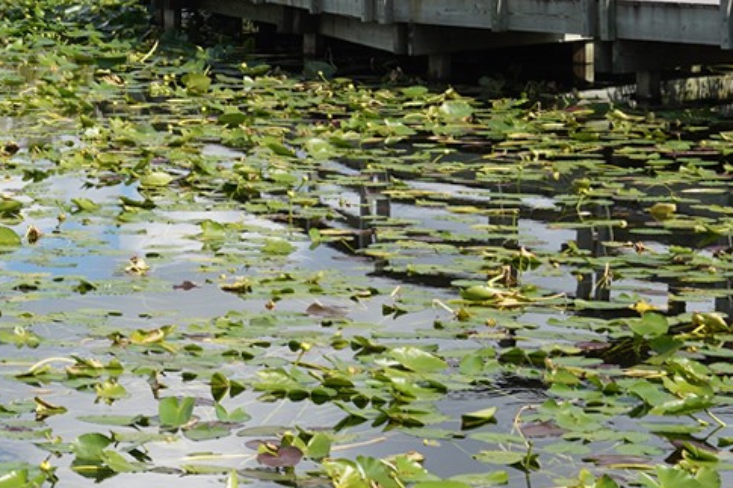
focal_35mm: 165
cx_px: -225
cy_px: 12
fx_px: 3358
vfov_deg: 8.3
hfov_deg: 12.1
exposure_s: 1/100
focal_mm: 40
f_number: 13
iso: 100
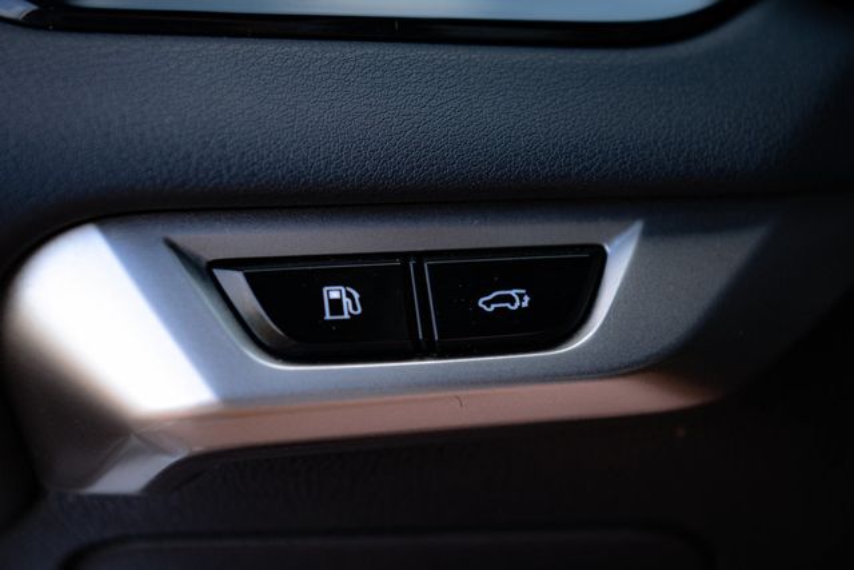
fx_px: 1424
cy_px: 285
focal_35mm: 60
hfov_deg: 33.4
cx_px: 427
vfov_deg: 22.6
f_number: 5
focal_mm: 60
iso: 500
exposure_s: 1/200
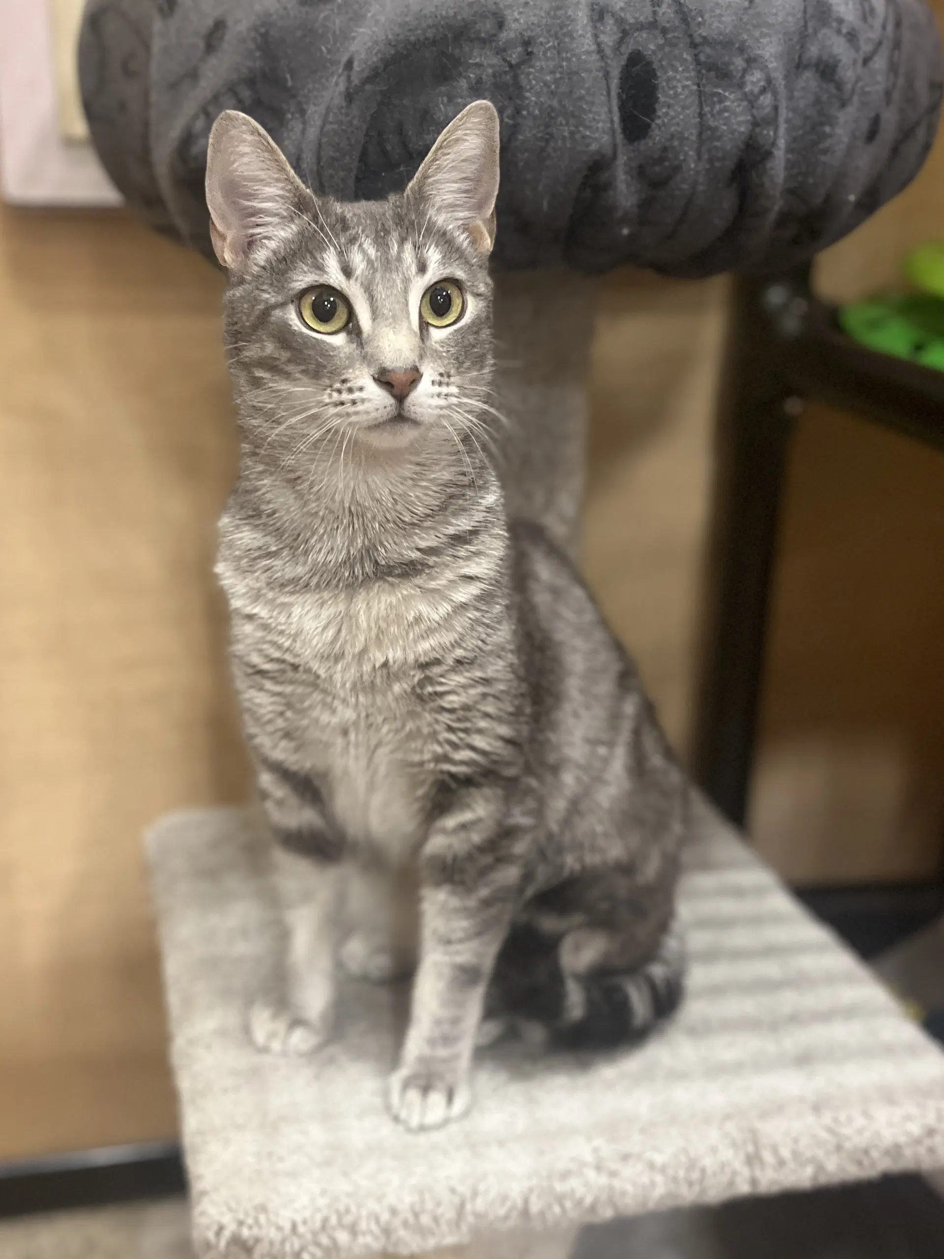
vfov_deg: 67.3
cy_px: 630
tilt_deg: -21.4
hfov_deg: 53.1
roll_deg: +0.5
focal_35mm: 26
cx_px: 472
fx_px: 945
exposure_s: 1/60
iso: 400
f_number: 1.6
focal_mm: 5.1
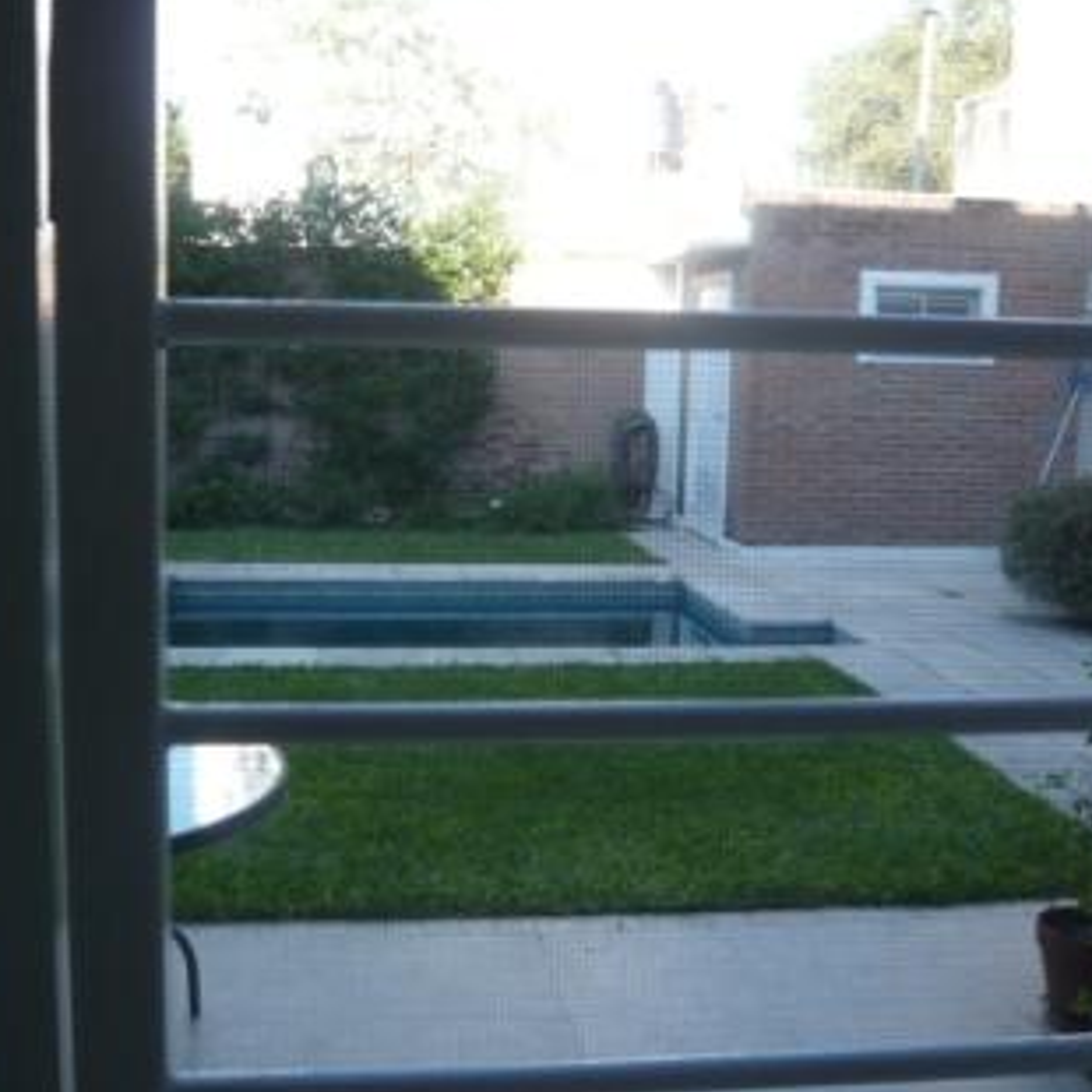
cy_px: 518
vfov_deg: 44.9
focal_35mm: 37
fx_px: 1321
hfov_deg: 44.8
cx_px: 458
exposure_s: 1/160
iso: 100
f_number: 2.8
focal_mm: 4.6
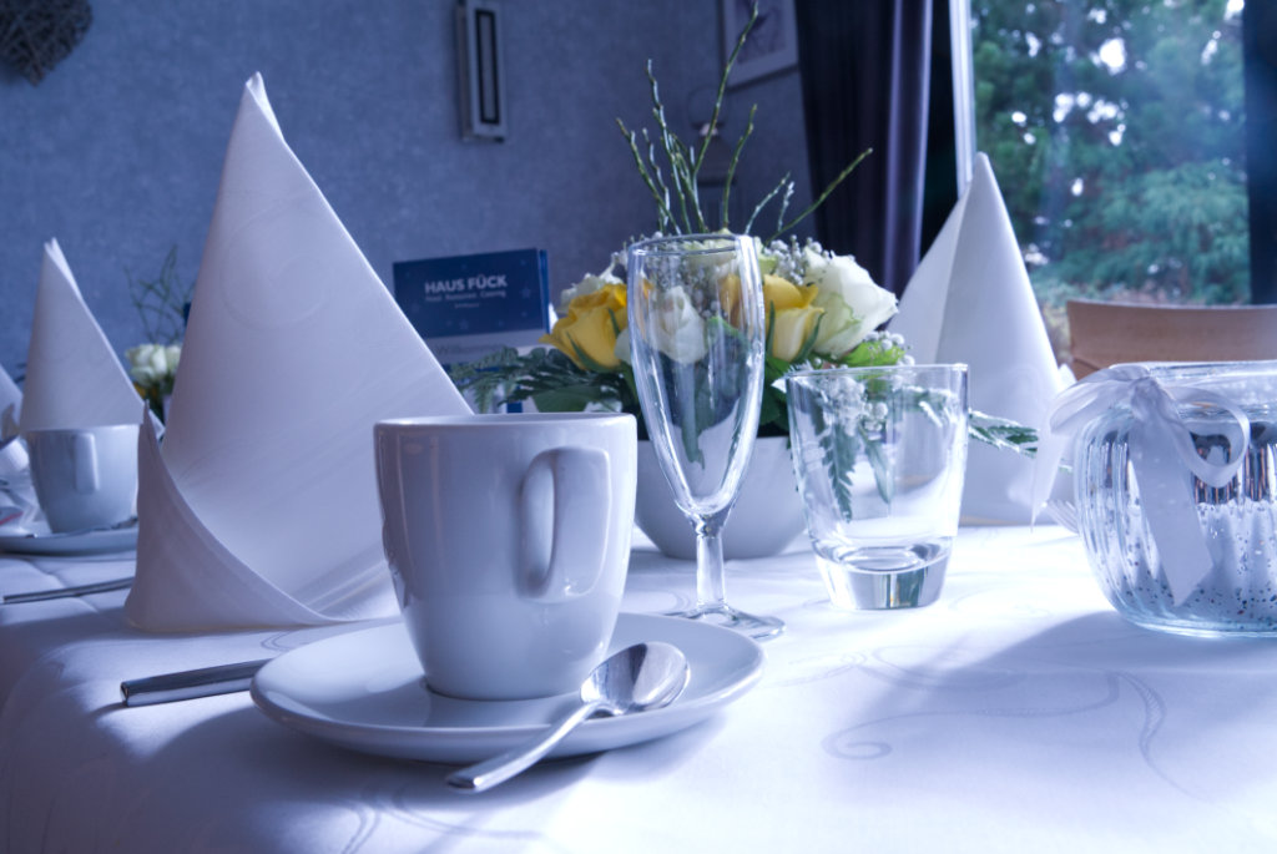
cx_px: 638
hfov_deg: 58.7
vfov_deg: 41.2
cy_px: 427
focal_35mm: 32
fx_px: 1136
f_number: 13
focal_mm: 32
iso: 2500
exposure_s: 1/60
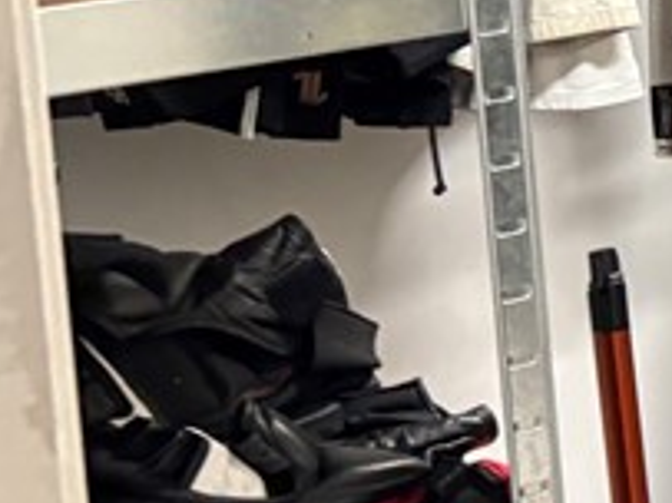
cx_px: 1351
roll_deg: +3.5
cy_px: -79
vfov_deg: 11.1
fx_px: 2542
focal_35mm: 131
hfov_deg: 13.0
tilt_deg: -6.1
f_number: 1.6
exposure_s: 1/60
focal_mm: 5.96
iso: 250
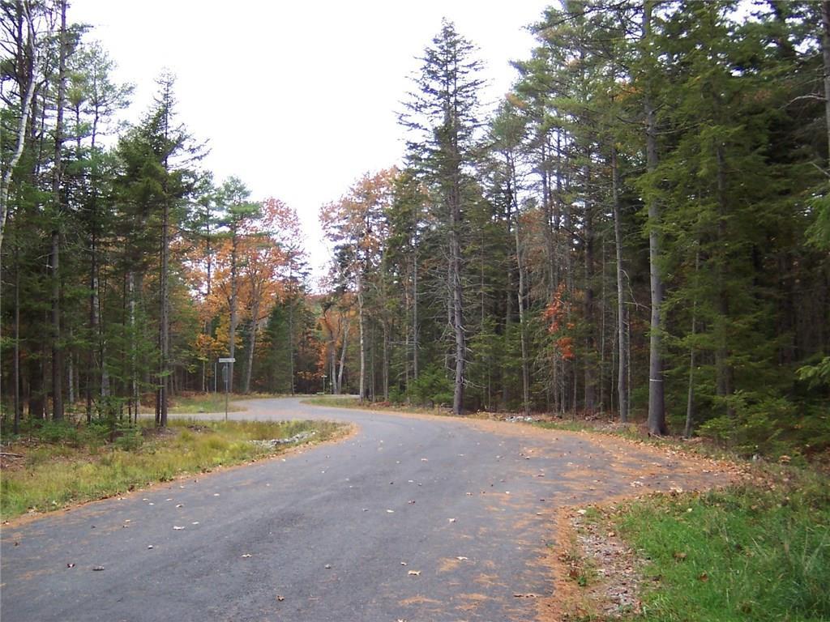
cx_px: 415
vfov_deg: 39.7
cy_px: 311
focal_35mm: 36
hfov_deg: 51.4
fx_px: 863
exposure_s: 1/350
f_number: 2.2
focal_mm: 5.6
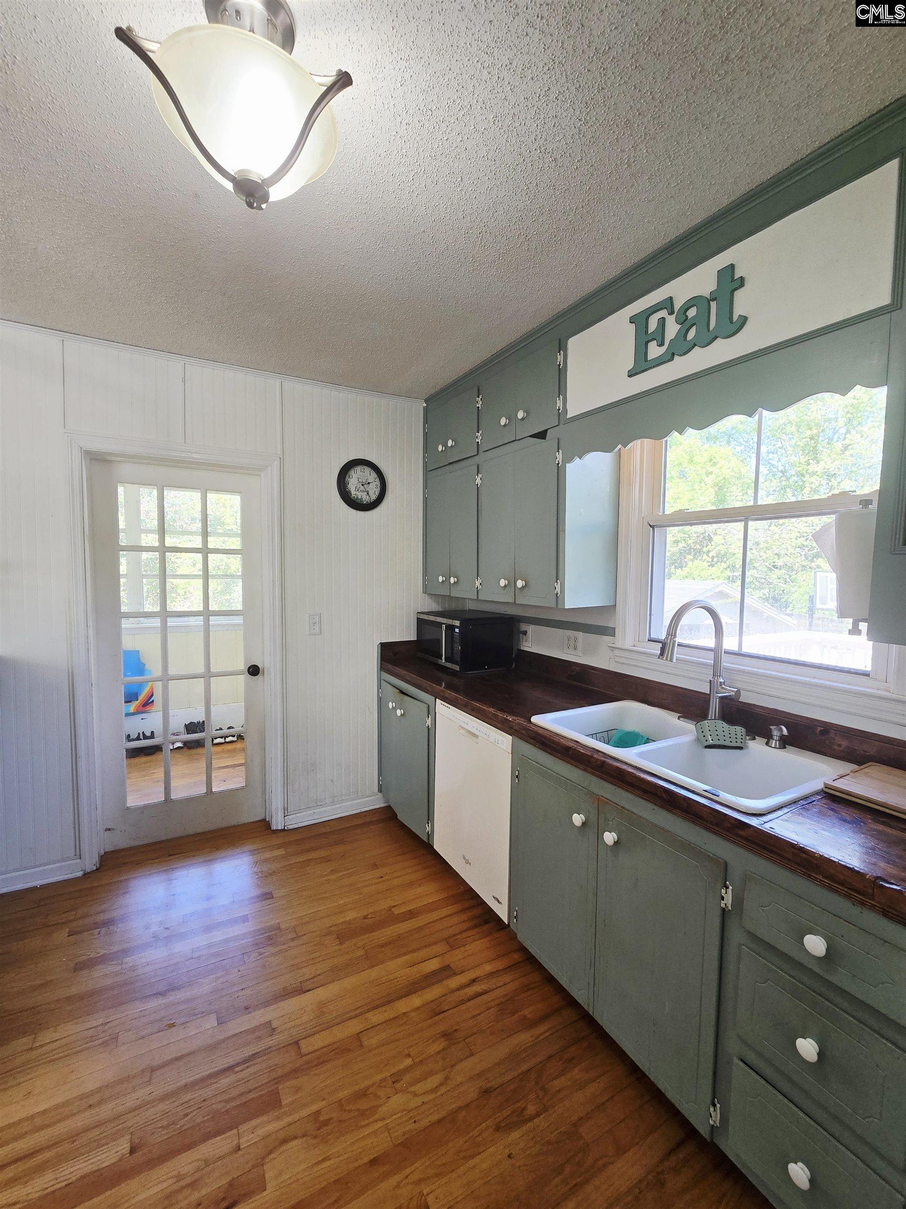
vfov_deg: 106.2
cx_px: 453
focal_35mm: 13
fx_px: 454
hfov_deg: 89.9
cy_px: 604
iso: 64
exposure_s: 1/60.2
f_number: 2.2
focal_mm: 2.2
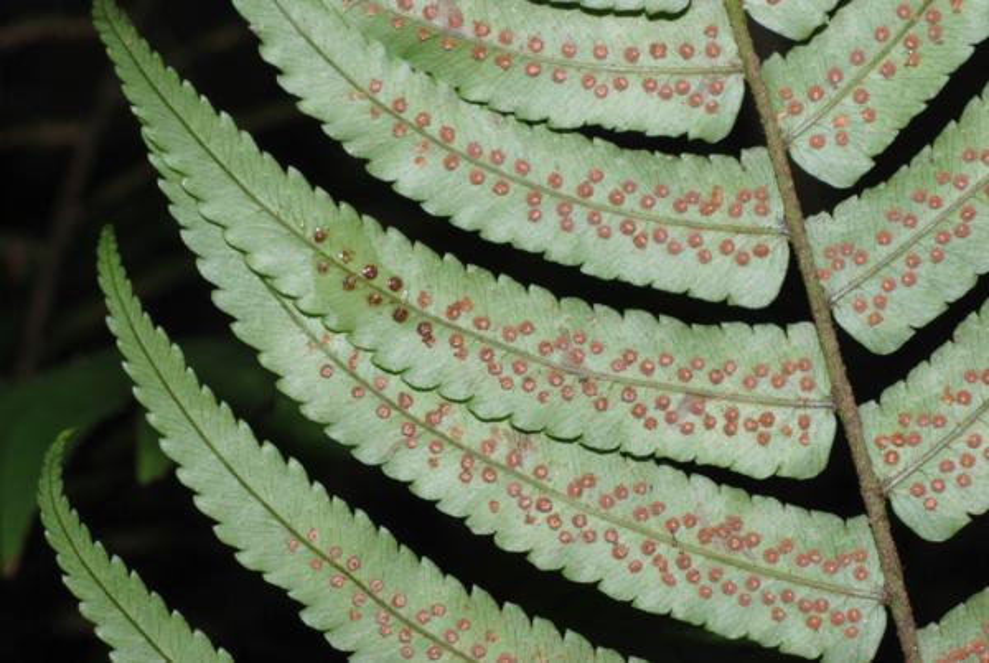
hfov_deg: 19.4
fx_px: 2889
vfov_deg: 13.1
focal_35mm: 105
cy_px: 332
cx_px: 494
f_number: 18
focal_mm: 70
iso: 100
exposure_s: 1/160
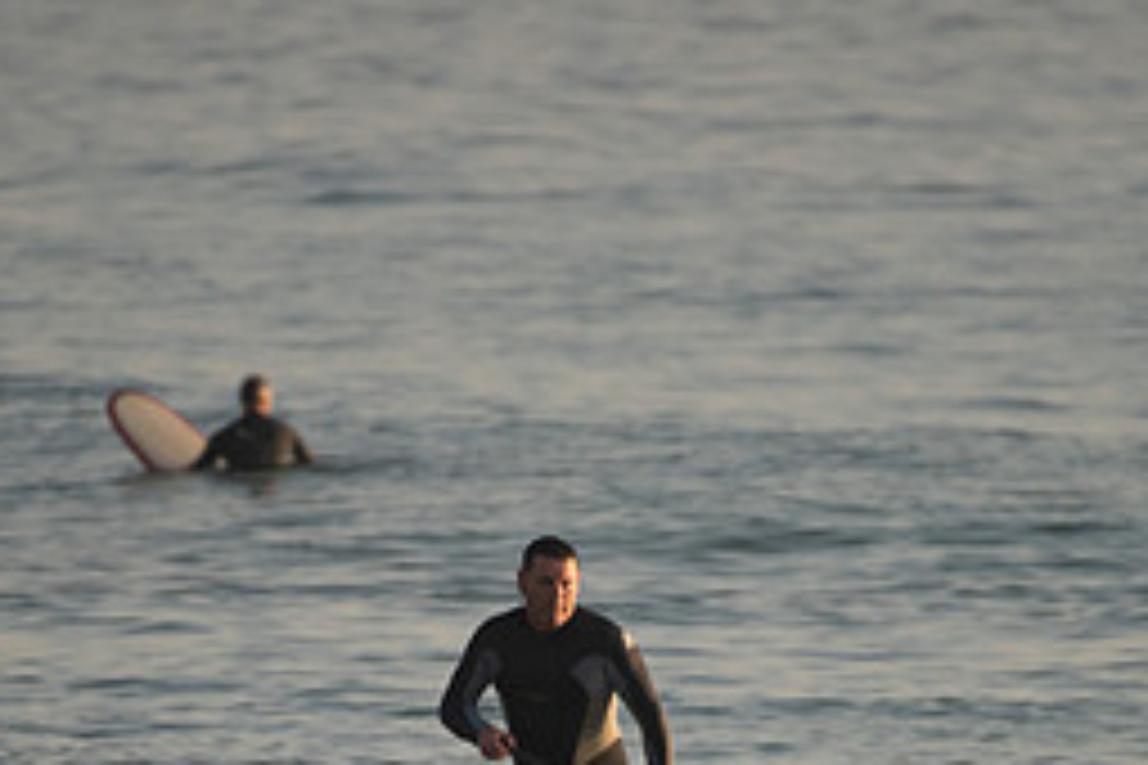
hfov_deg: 1.8
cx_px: 594
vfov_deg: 1.2
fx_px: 36223
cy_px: 826
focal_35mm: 1136
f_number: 5.6
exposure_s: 1/500
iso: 450
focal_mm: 500
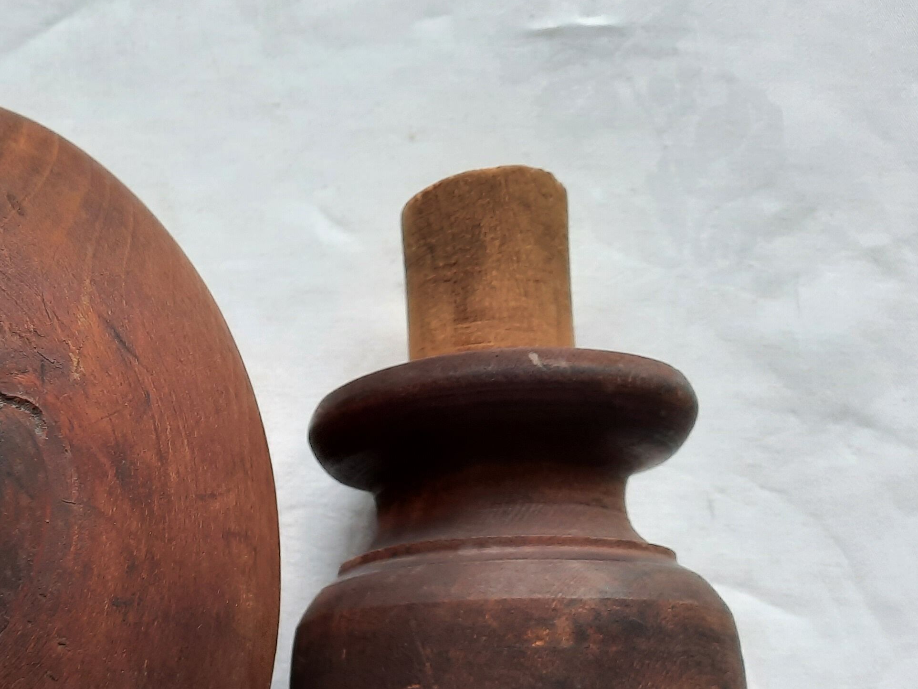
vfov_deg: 27.6
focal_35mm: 52
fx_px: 1379
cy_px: 534
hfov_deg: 34.1
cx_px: 38
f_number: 2
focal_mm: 4.6
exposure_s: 1/50
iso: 80
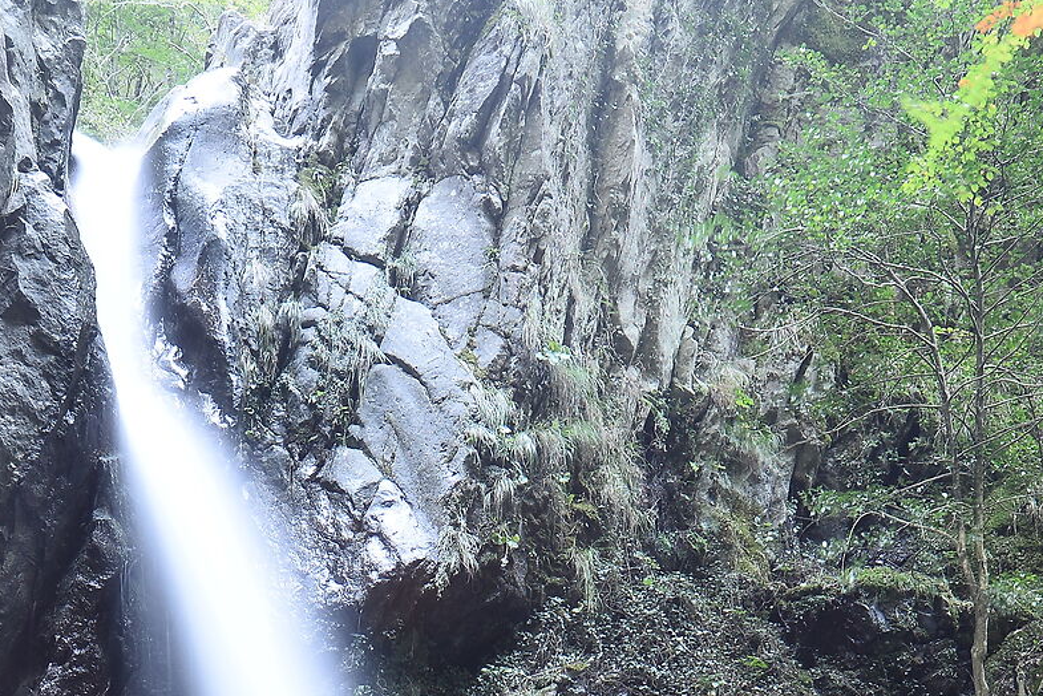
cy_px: 1048
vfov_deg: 21.7
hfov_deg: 38.1
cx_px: 438
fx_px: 1507
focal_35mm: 52
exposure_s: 15
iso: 100
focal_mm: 17
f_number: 5.6
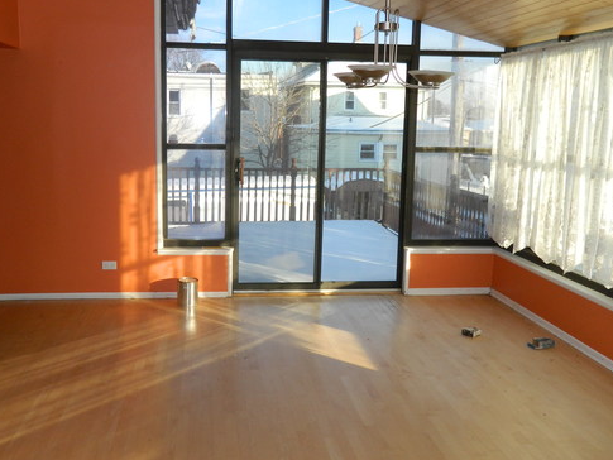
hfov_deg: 55.2
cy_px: 198
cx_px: 268
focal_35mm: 33
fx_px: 585
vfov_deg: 42.9
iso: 110
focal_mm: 4.5
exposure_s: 1/320
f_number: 3.1
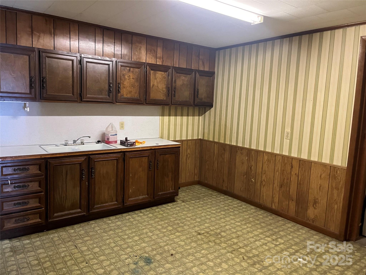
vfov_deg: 53.1
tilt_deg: -7.4
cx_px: 183
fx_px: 275
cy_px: 138
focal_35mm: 26
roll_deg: -3.0
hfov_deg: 67.3
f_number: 1.6
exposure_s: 1/40
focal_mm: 5.1
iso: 500
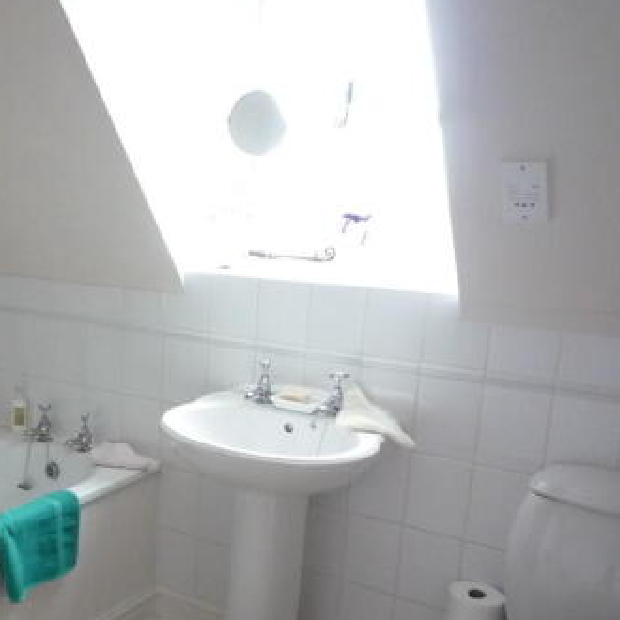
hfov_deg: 41.4
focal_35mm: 39
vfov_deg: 42.4
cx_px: 147
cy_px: 403
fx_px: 790
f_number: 2.8
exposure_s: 1/25
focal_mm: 4.4
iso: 400
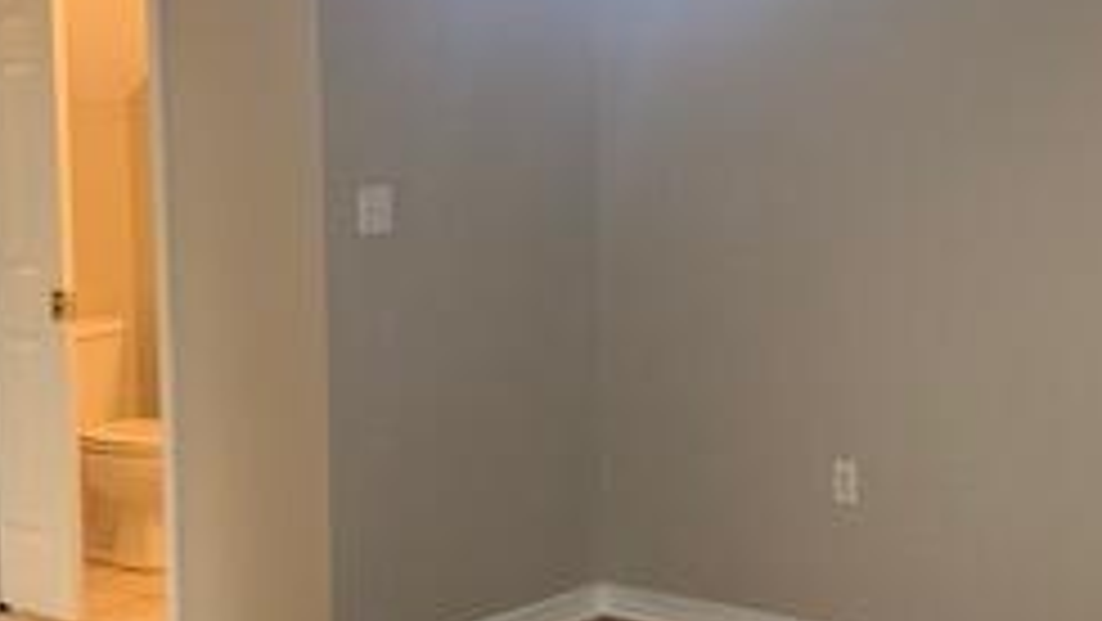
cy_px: 382
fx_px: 2163
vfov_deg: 16.3
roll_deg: -0.7
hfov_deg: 28.6
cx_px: 616
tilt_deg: -7.6
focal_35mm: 74
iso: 200
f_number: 1.8
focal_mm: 4.25
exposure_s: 1/60
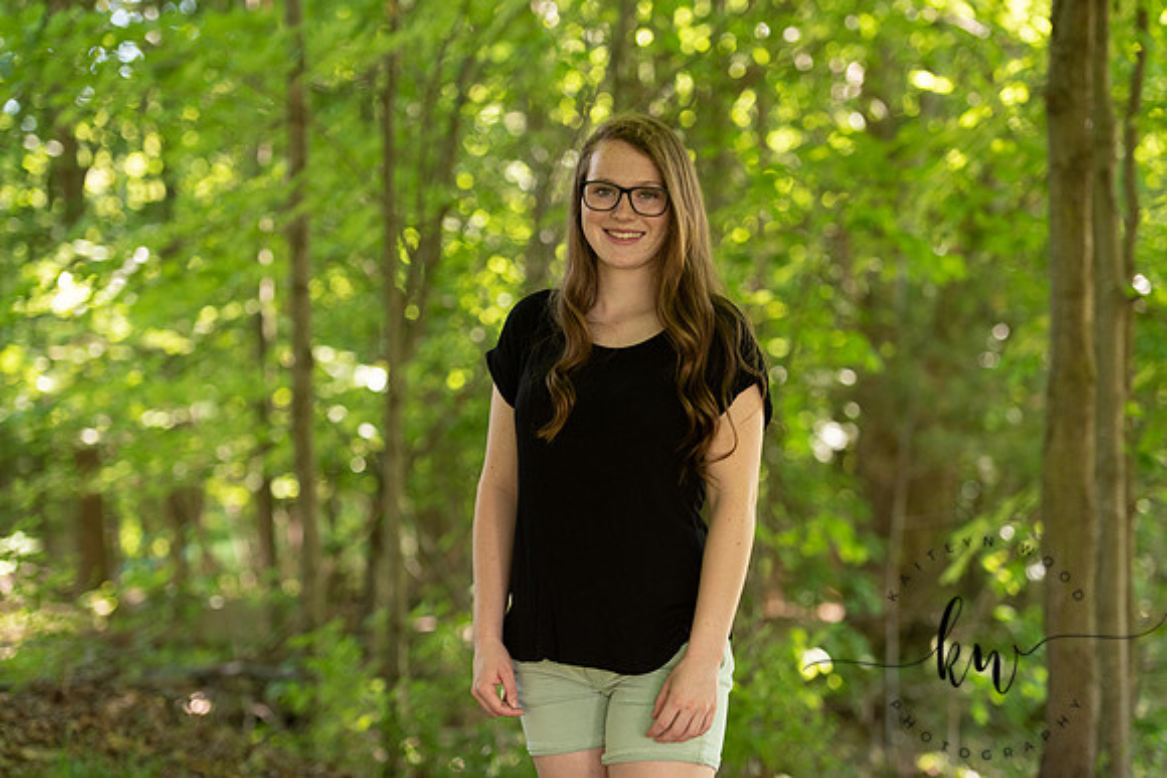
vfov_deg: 13.7
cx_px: 584
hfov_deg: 20.4
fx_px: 3242
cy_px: 389
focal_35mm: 100
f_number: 2.8
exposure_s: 1/200
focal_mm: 100
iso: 400
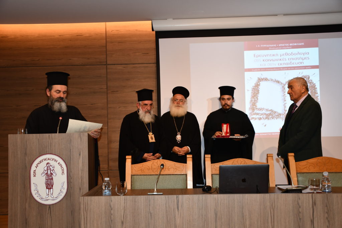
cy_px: 114
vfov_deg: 33.4
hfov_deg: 48.5
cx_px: 171
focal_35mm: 40
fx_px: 380
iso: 400
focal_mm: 27
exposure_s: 1/60
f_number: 4
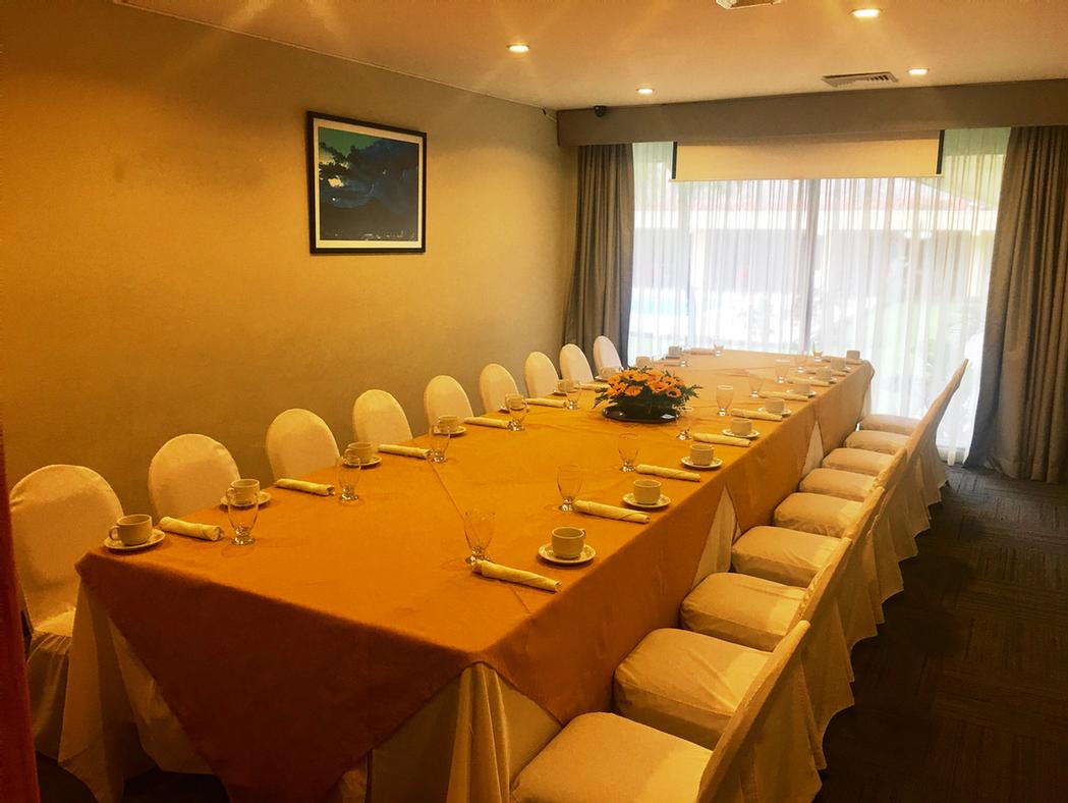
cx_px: 534
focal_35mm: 29
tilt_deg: -10.2
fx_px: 895
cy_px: 402
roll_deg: -0.5
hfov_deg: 61.6
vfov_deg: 48.3
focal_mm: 4.15
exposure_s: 1/15
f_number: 2.2
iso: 25
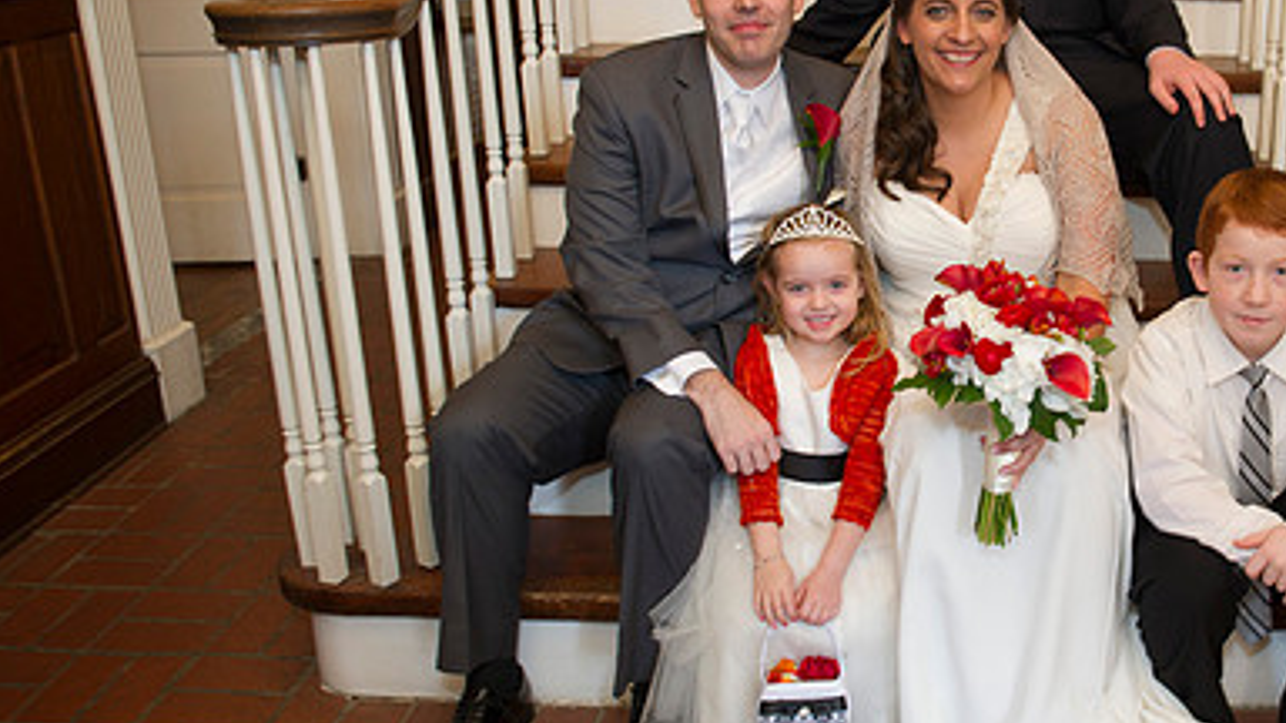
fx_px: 1296
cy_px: 311
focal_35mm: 38
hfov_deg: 50.6
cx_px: 961
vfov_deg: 31.2
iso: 800
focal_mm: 24
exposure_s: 1/60
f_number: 4
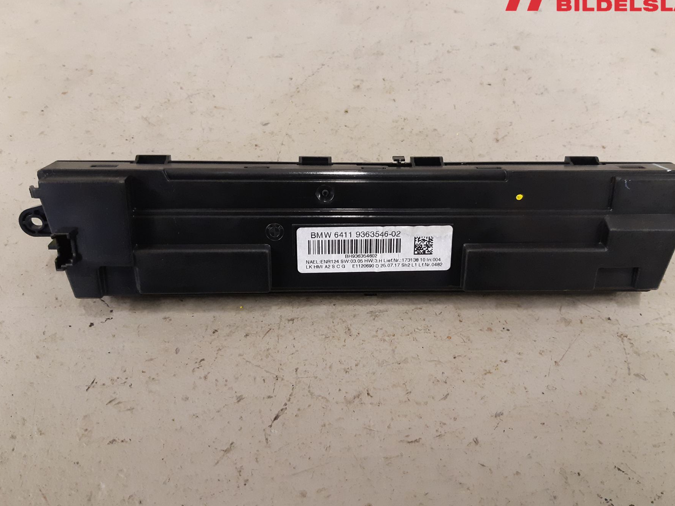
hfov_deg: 60.0
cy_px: 239
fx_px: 585
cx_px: 349
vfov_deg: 46.8
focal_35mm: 30
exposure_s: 1/50
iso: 250
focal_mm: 3.93
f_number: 1.7
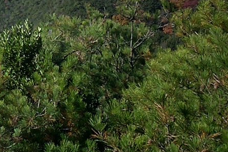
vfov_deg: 11.8
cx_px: -37
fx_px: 703
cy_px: -76
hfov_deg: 17.6
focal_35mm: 111
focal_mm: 5.6
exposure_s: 1/1000
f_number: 3.5
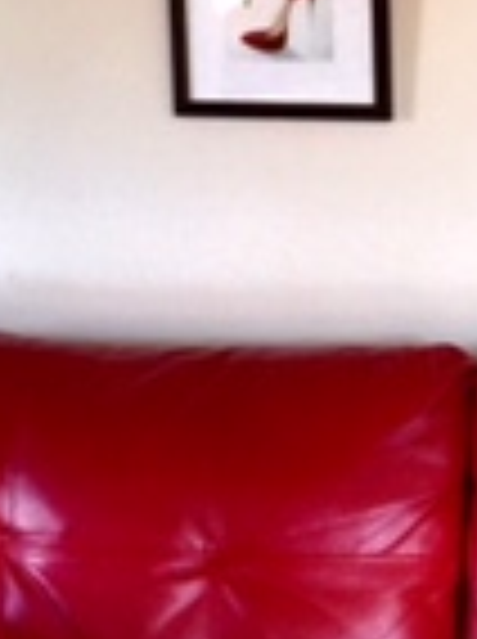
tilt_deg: -8.9
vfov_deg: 15.0
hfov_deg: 11.2
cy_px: 171
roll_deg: +0.7
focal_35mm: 131
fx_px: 2414
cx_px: 446
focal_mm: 4.15
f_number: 2.2
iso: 100
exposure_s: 1/17
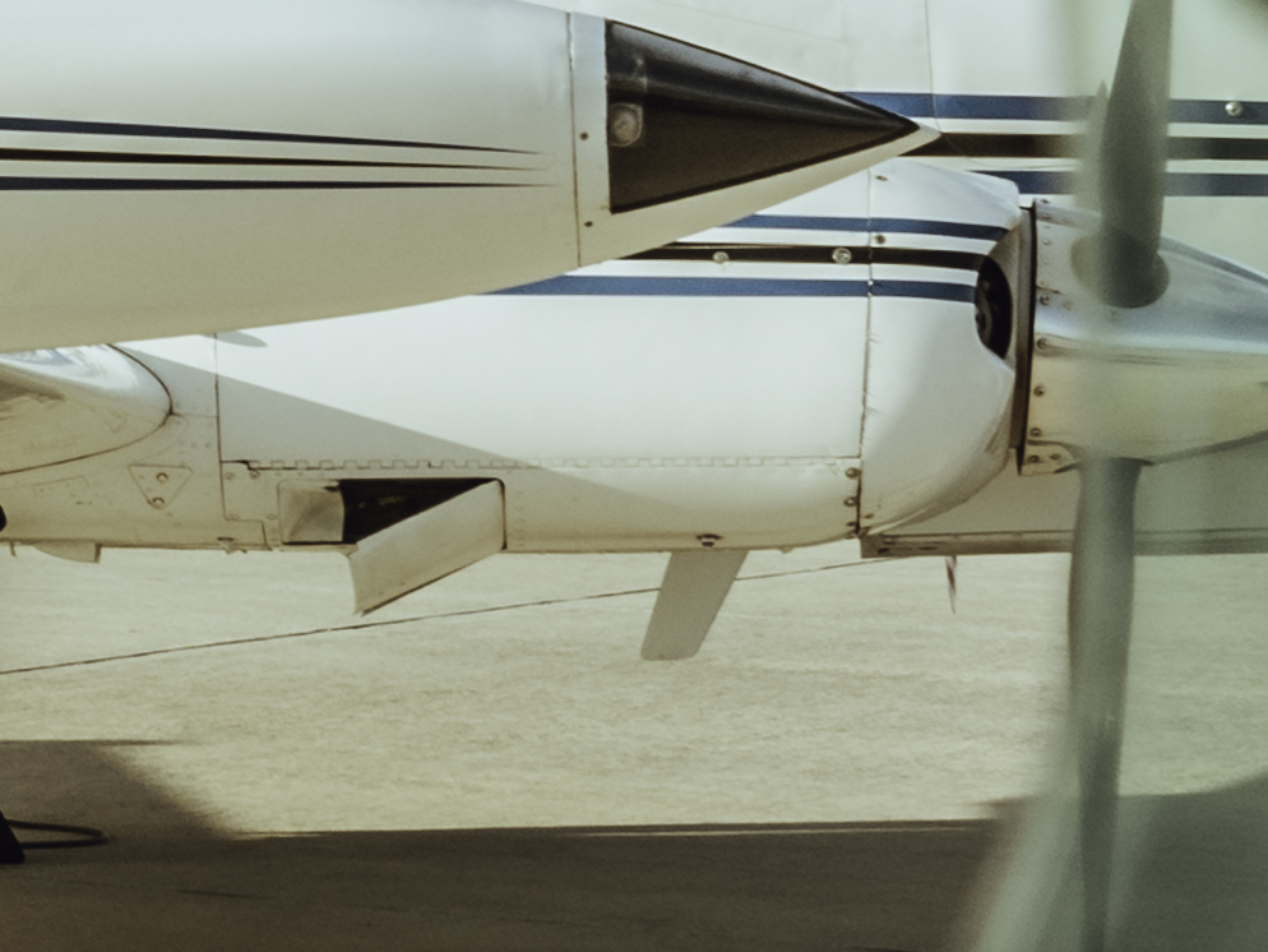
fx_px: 8244
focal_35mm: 225
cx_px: -1394
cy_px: -675
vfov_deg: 6.5
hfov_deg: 8.3
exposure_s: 1/160
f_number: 11
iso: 200
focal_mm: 30
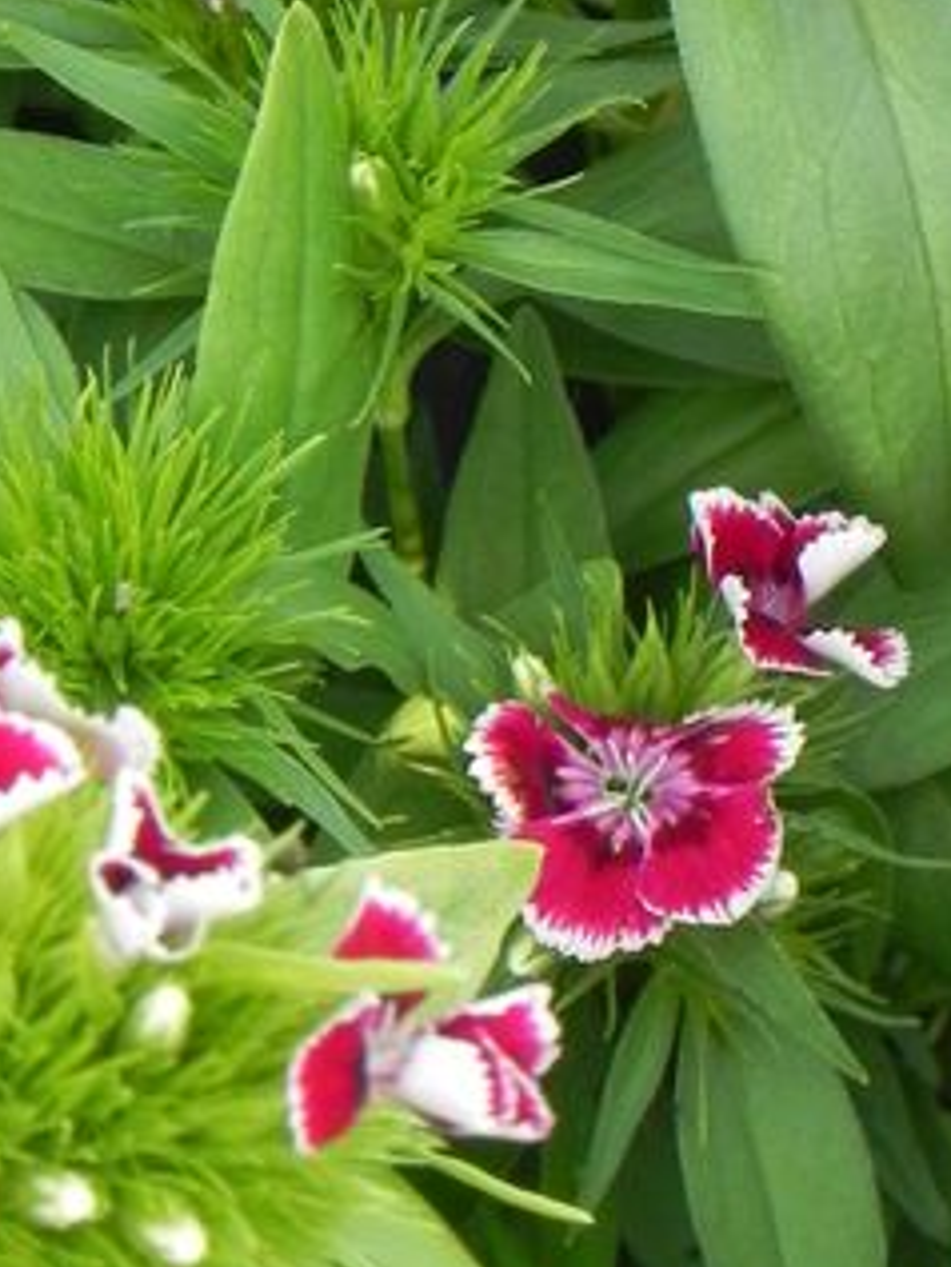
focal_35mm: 535
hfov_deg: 2.8
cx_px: 663
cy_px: -216
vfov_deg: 3.7
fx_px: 19584
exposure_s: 1/100
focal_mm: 37.7
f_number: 5
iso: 160
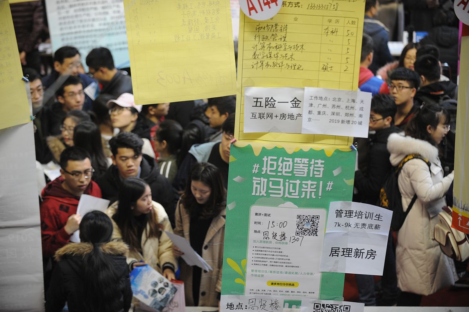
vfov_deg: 13.0
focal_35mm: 105
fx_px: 1367
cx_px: 234
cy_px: 156
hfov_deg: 19.5
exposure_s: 1/500
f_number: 2.8
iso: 1250
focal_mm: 105
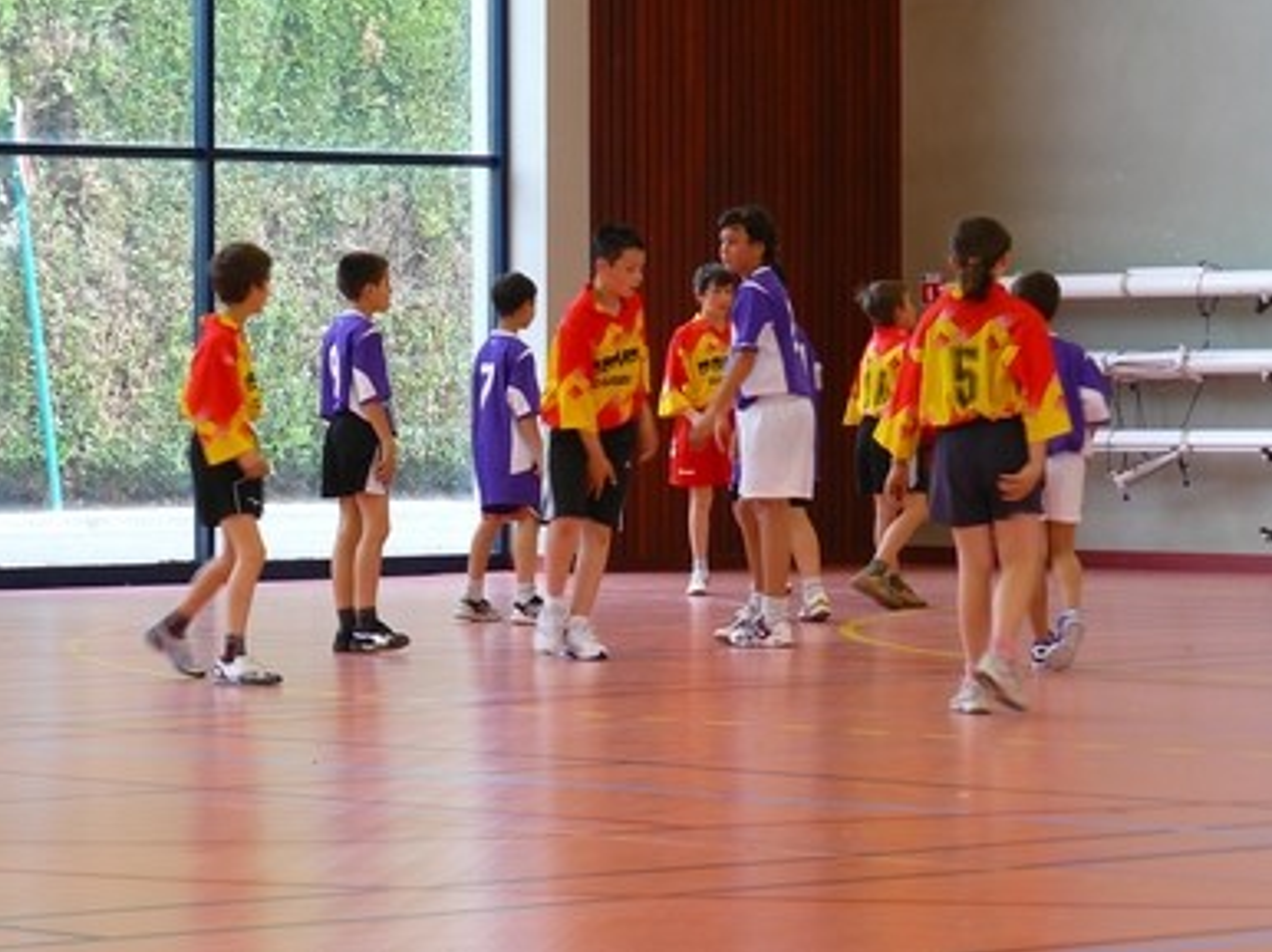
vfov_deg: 9.3
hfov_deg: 12.4
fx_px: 5876
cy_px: 440
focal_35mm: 160
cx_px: 659
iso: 100
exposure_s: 1/30
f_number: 3.3
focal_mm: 24.6
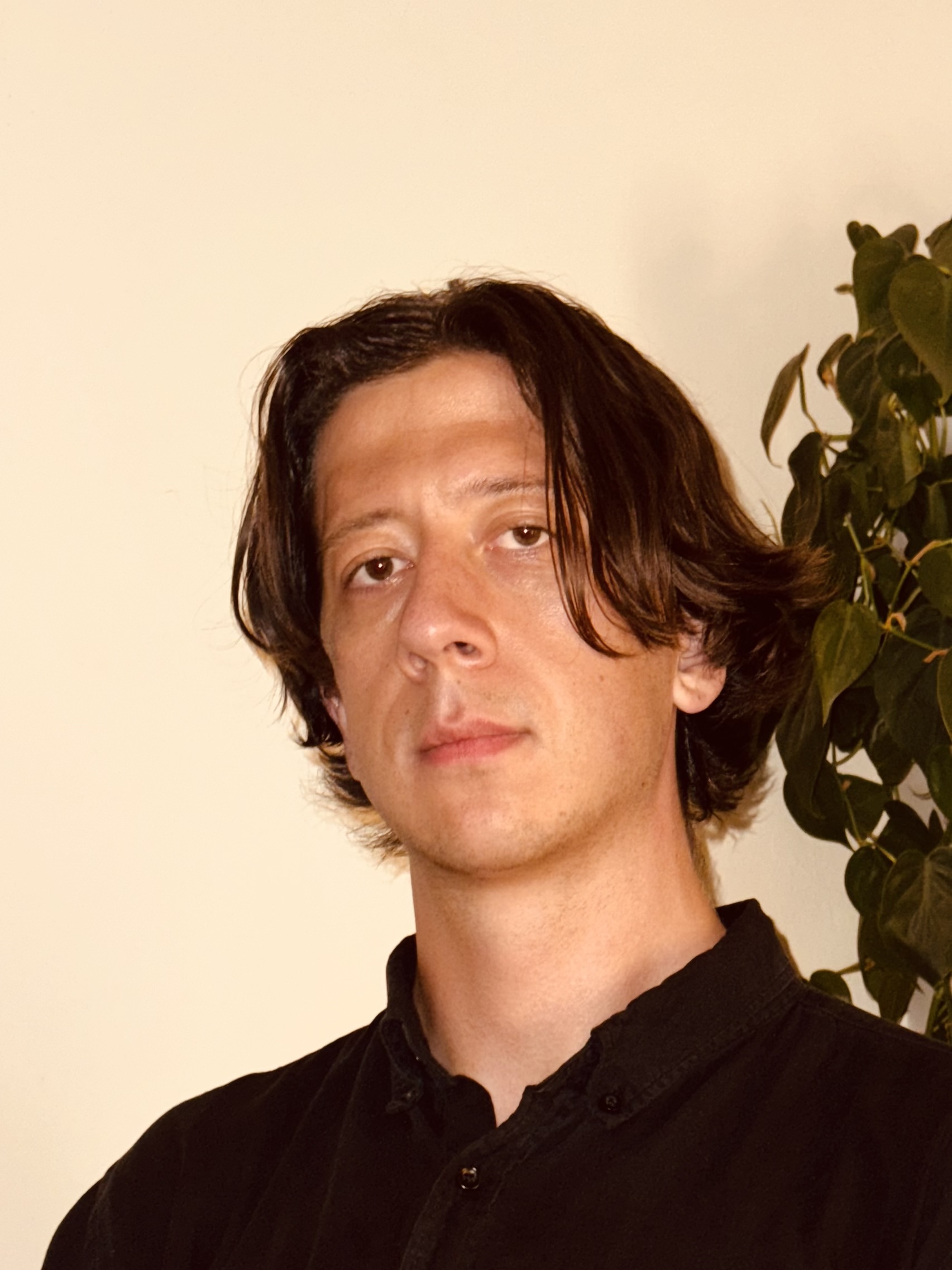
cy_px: 635
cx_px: 476
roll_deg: +0.6
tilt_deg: +13.1
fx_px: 1760
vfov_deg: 39.7
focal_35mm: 48
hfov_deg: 30.3
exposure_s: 1/12
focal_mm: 6.76
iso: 64
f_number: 1.78
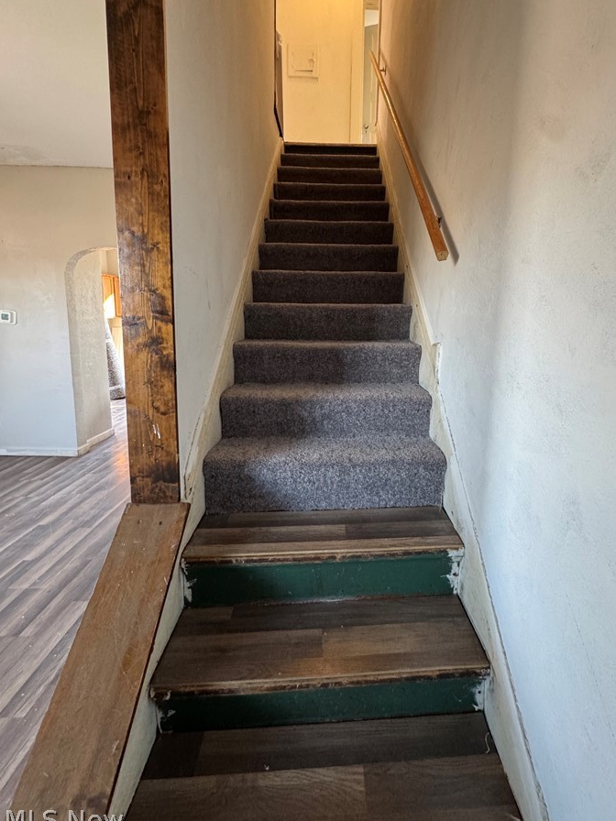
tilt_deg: -6.3
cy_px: 372
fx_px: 380
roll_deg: -0.4
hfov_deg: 77.7
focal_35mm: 16
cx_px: 349
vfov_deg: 94.2
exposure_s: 1/60
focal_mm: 2.22
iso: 500
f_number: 2.2
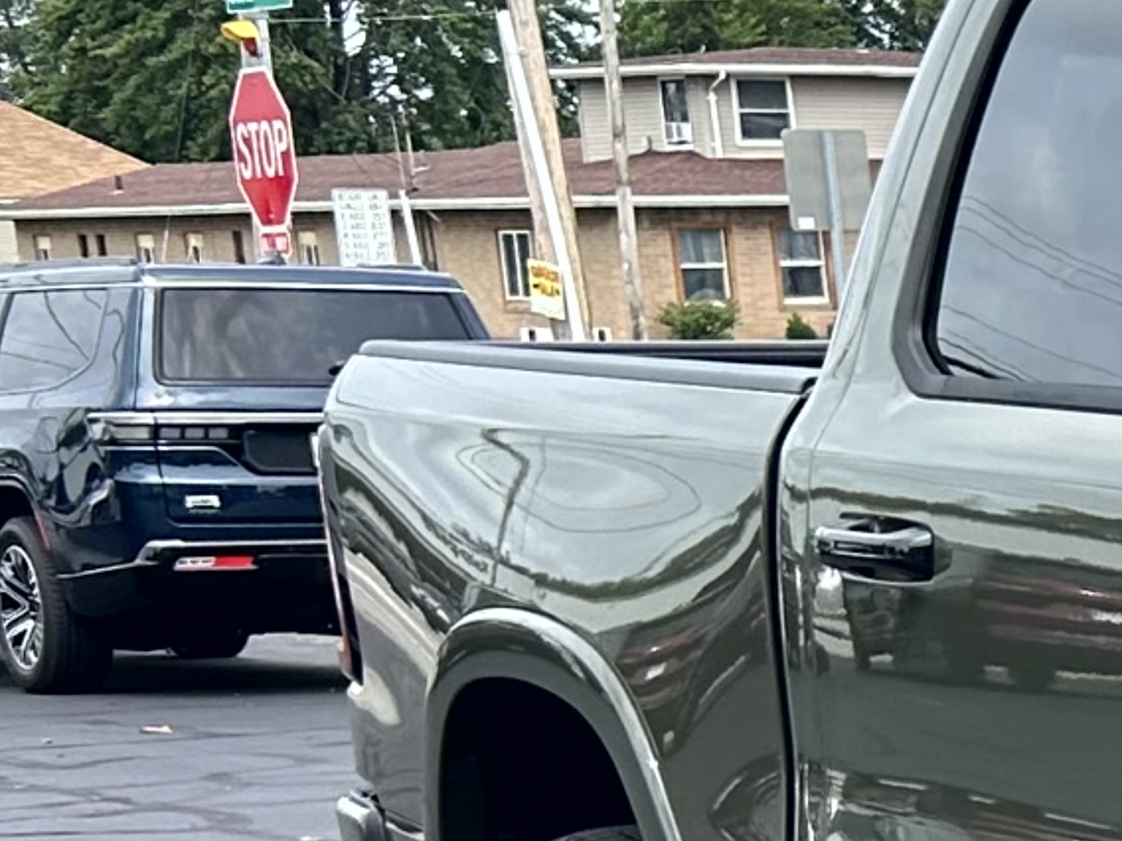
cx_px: 2559
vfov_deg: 10.5
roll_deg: +0.4
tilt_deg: -13.4
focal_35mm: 135
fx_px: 4376
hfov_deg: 12.1
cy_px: 1331
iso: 50
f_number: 1.5
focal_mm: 5.7
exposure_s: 1/1575
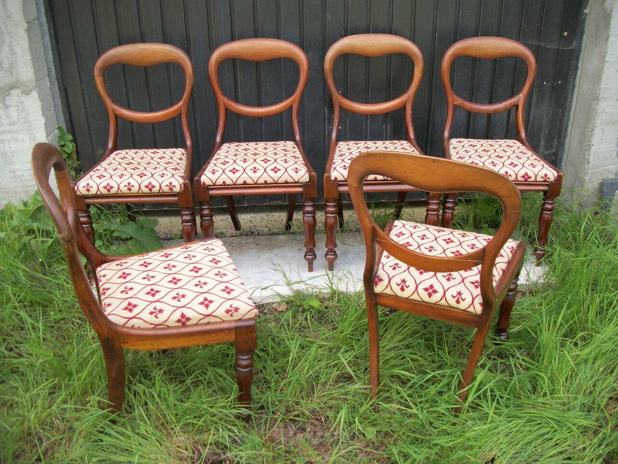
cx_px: 309
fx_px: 571
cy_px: 232
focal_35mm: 32
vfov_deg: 44.2
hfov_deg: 56.8
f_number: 2.9
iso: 80
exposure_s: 1/200
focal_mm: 5.7
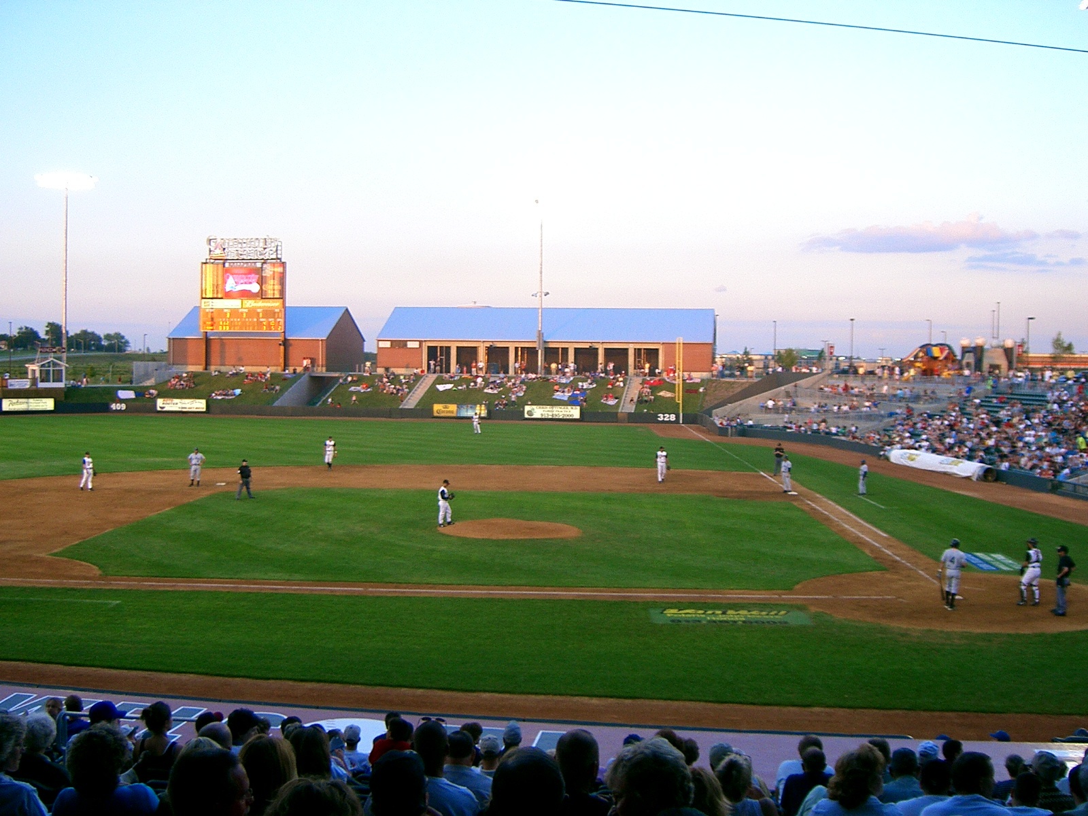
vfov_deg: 36.8
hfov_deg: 47.9
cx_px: 544
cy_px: 408
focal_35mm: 39
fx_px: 1226
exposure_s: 1/125
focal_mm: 8
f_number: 2.8
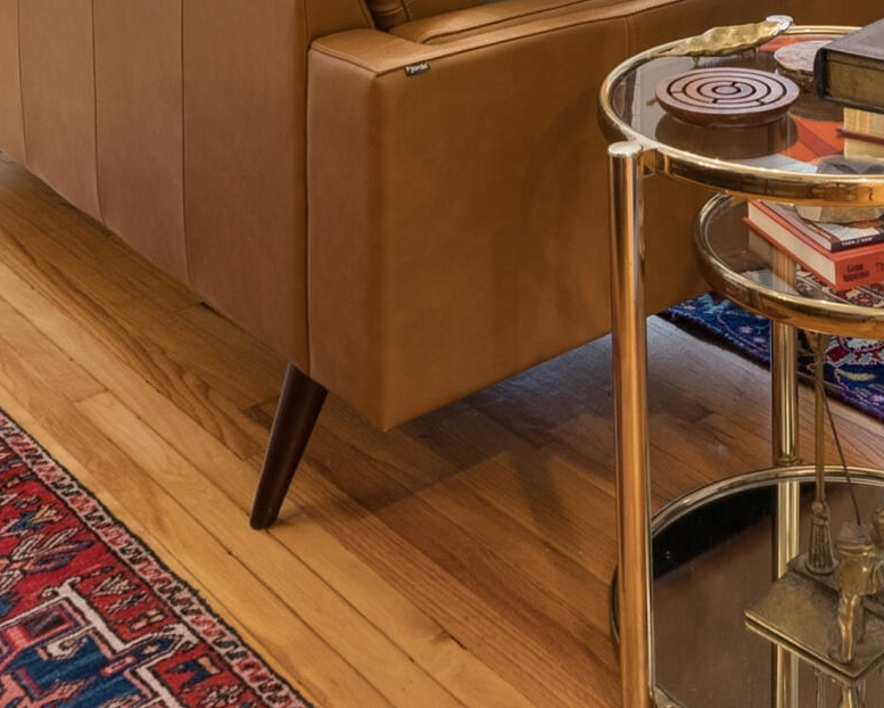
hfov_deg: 32.0
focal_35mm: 58
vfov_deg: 21.3
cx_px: 636
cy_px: -401
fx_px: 1518
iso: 320
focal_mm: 16
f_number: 7.1
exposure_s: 1/8
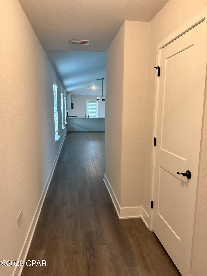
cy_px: 138
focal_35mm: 24
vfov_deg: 71.6
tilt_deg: -8.5
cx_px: 104
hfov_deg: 56.8
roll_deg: +0.1
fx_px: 191
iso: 320
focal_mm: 6.76
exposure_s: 1/60
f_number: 1.78
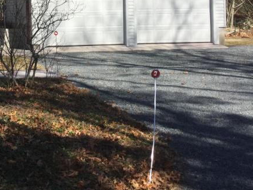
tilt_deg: +0.3
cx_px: 44
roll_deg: +1.7
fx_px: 533
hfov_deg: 26.1
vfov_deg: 19.6
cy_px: 3
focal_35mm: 73
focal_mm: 3.3
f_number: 2.4
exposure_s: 1/1335
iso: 25
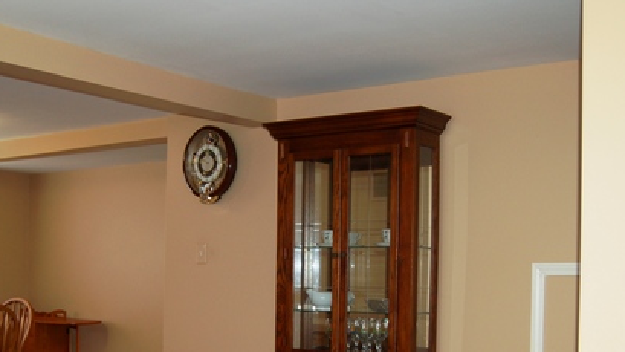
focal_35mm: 54
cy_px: 298
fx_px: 895
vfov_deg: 21.8
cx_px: 272
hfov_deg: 38.4
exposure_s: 1/60
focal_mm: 22
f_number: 3.8
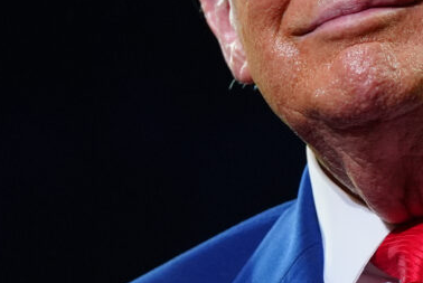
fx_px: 9552
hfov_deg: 2.5
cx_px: 450
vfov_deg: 1.7
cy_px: 23
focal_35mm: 812
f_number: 4
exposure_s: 1/500
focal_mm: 200
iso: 2000
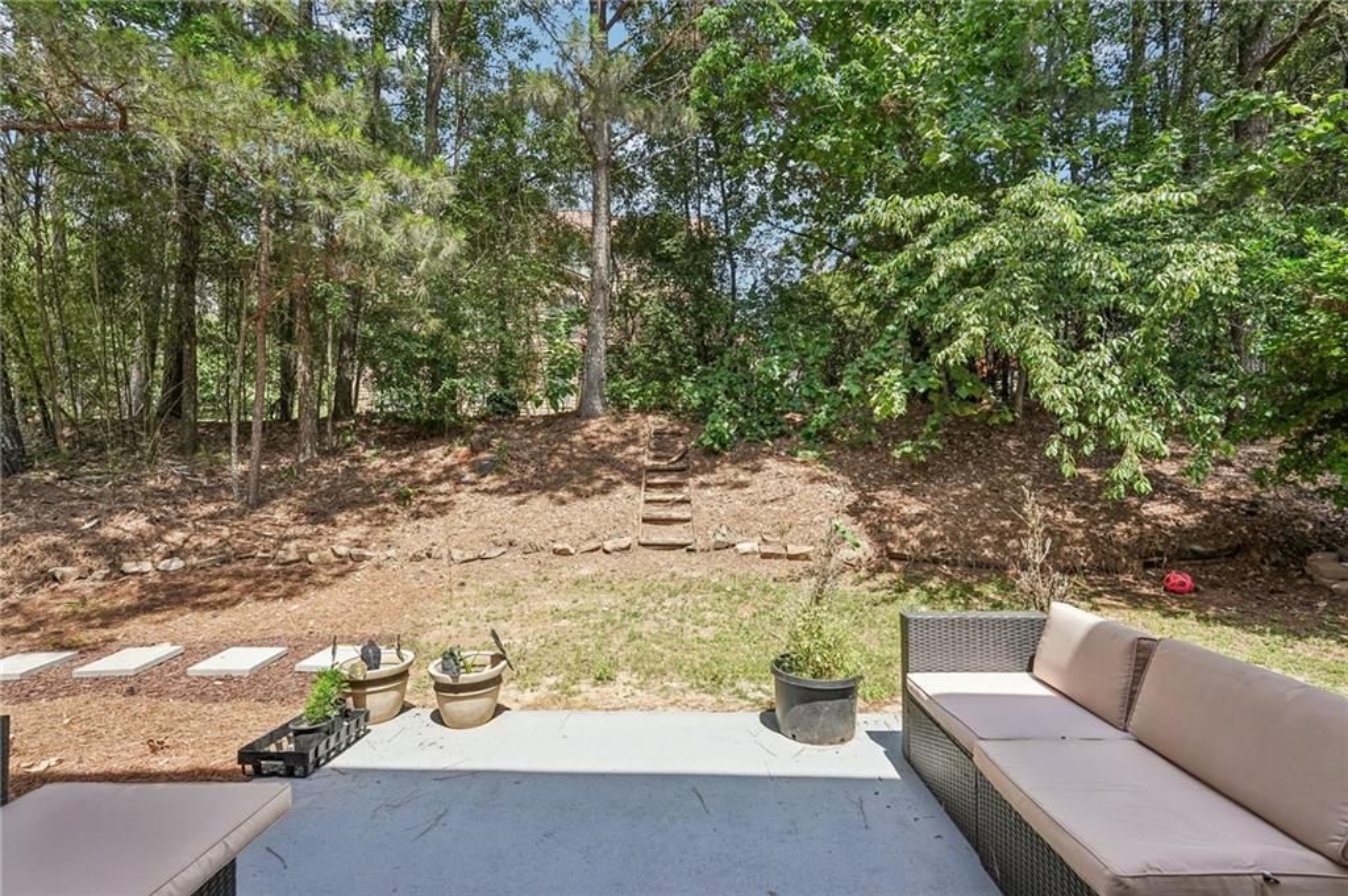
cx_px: 674
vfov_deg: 73.7
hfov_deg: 96.8
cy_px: 448
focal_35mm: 16
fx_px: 599
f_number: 8
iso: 800
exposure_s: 1/640
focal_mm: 16
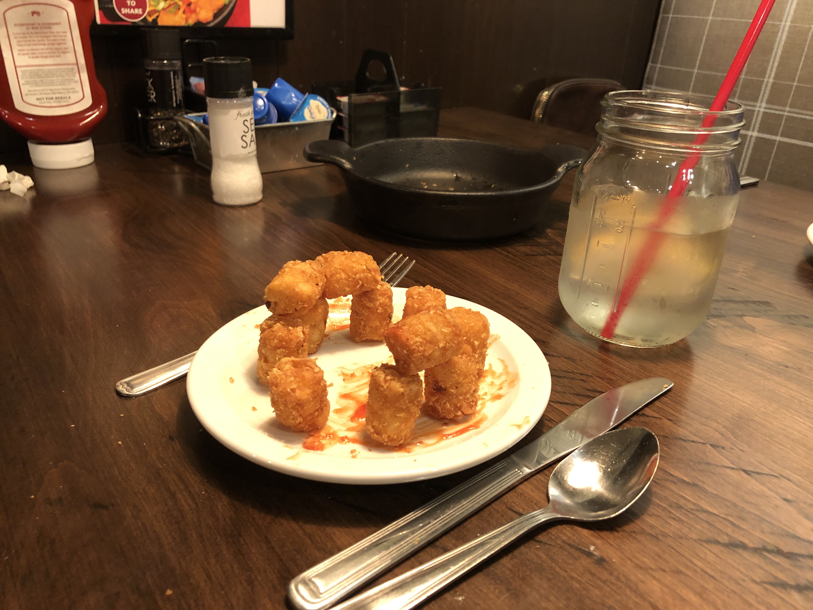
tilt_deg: -26.1
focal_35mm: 28
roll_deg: -2.4
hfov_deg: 63.4
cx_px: 406
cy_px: 305
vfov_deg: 49.7
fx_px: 658
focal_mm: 3.99
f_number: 1.8
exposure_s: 1/7
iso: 100
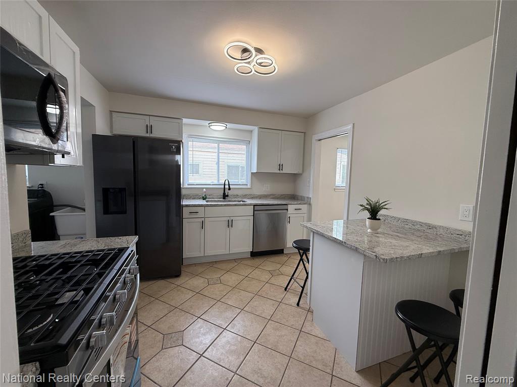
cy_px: 194
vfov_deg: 85.7
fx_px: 209
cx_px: 258
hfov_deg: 102.1
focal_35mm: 14
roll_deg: -2.1
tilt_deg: -4.1
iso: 125
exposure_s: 1/120
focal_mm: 2.22
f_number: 2.2
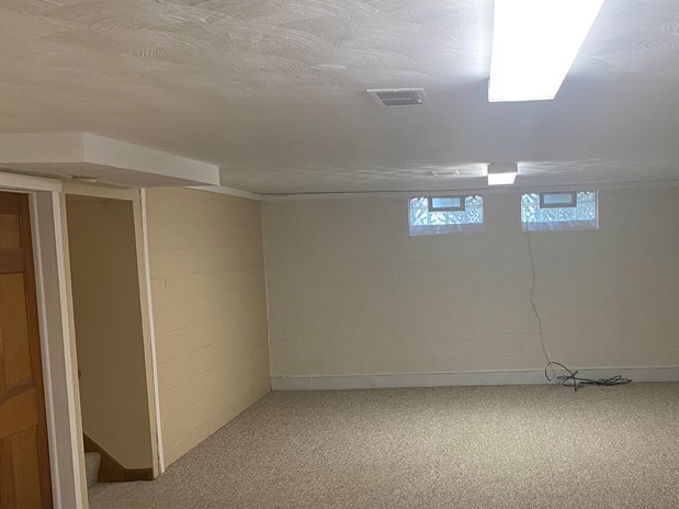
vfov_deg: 33.3
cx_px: 471
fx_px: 843
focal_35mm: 43
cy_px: 336
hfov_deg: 43.0
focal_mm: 4.25
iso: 80
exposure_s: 1/60
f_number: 1.8
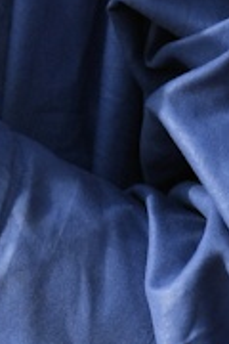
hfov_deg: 1.5
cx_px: -415
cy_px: -514
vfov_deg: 2.2
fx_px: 8959
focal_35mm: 939
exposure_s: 1/1000
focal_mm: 110
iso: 400
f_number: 6.3
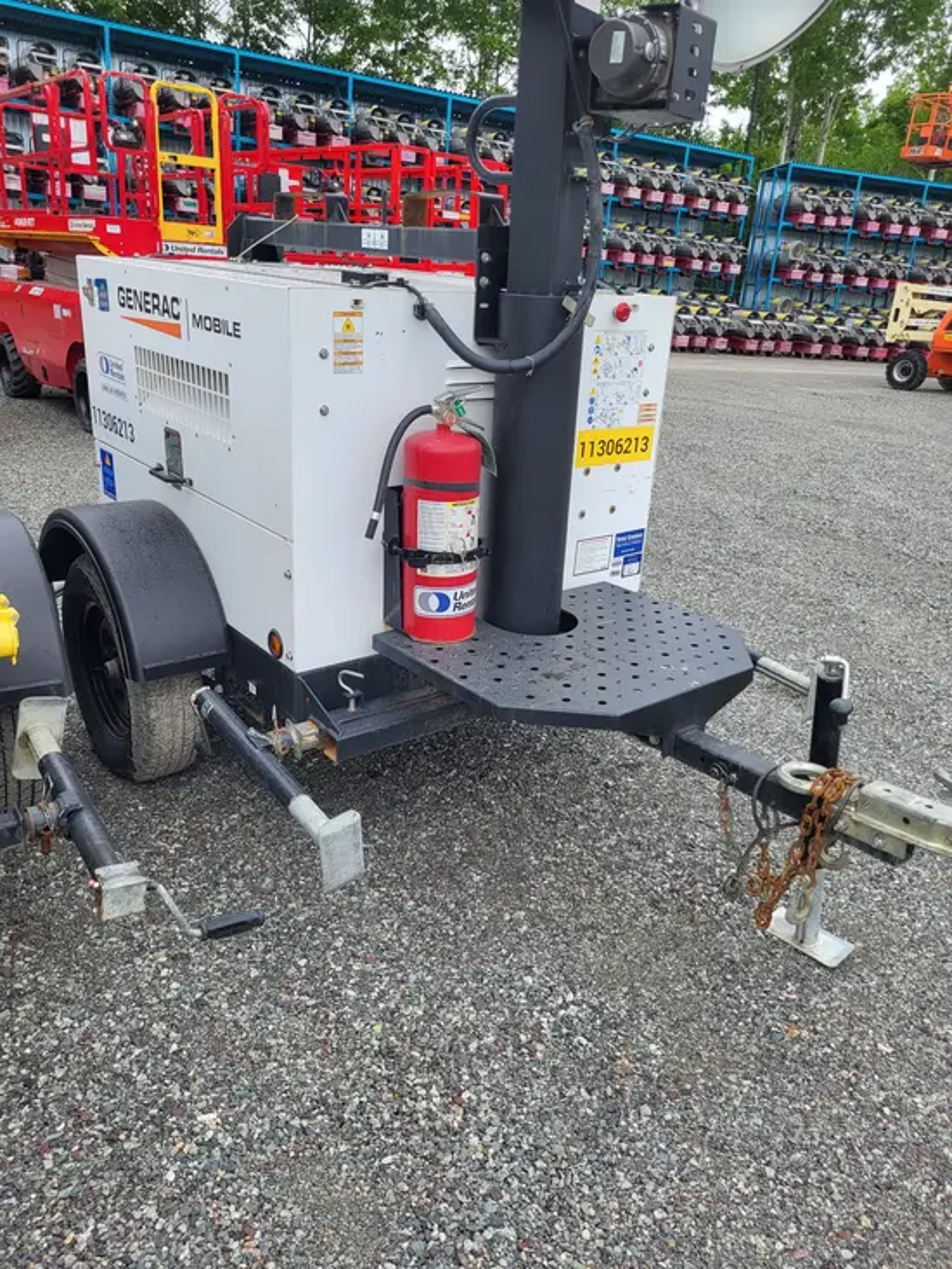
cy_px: 634
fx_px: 953
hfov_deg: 53.1
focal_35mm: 26
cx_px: 476
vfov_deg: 67.3
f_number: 1.8
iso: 40
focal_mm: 5.4
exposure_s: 1/728
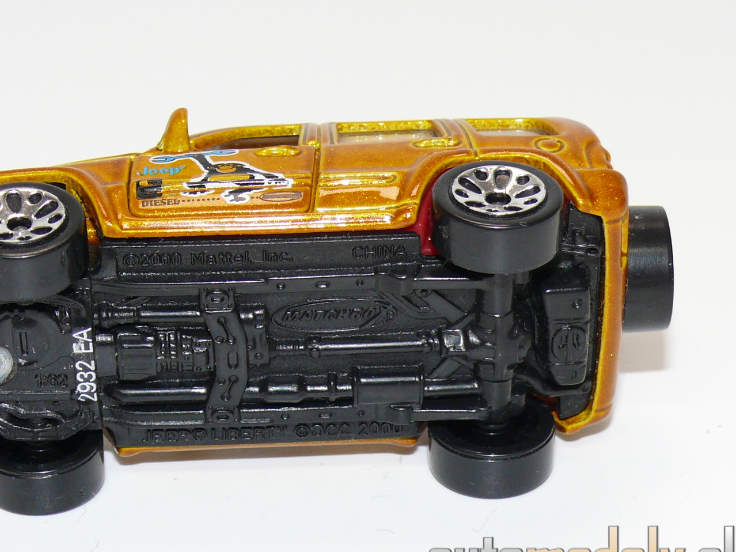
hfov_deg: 15.3
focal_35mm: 129
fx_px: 2742
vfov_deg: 11.5
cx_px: 295
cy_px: 268
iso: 100
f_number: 4
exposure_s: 1/30
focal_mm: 13.6
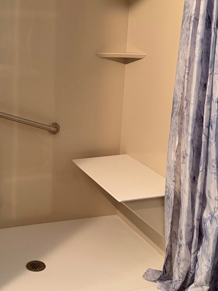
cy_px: 126
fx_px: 403
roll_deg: -0.4
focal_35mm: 48
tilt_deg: -12.5
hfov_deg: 29.6
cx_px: 45
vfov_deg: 39.6
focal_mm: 6.76
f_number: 1.78
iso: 640
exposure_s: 1/40
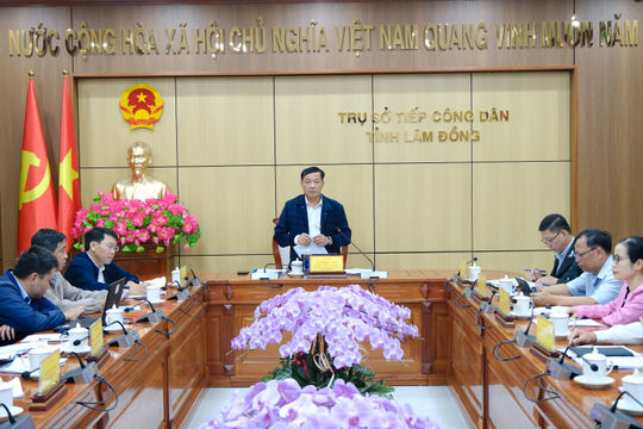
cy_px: 214
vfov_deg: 27.5
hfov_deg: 40.3
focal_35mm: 49
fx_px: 875
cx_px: 322
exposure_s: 1/60
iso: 1250
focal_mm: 32.5
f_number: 4
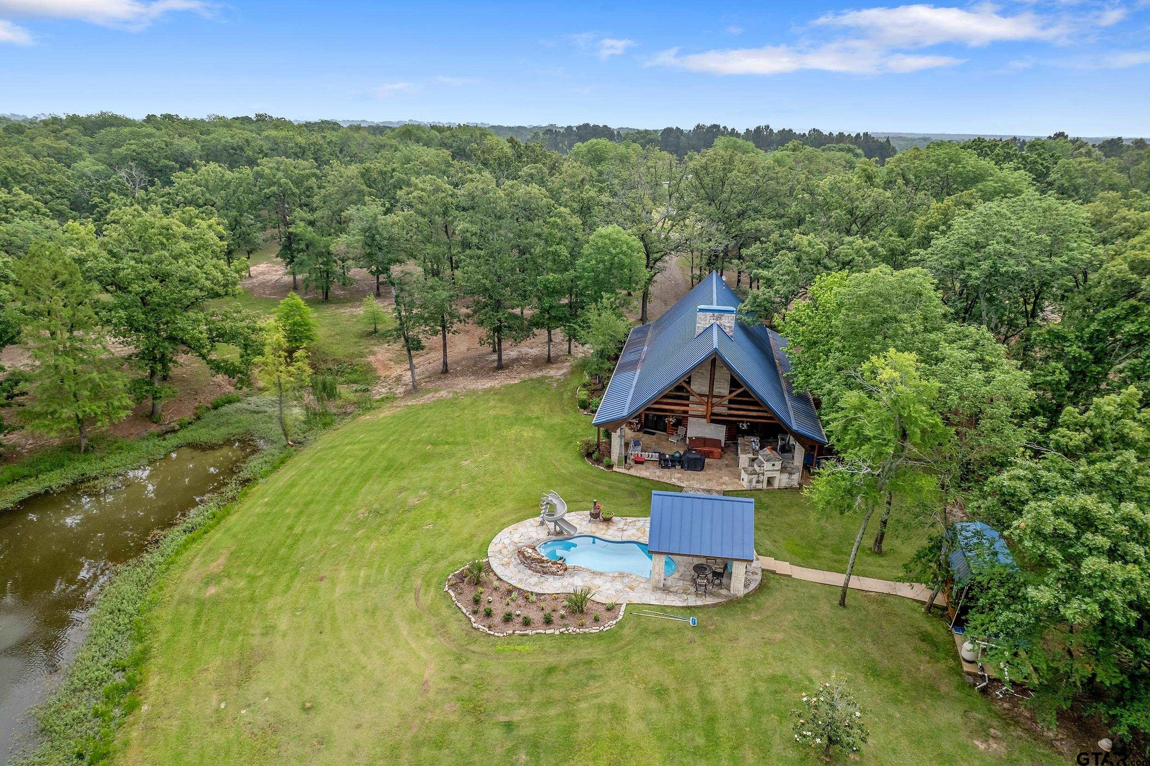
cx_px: 575
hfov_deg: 78.6
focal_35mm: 22
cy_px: 383
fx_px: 703
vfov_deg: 57.2
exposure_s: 1/350
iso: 100
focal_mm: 8.38
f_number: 2.8
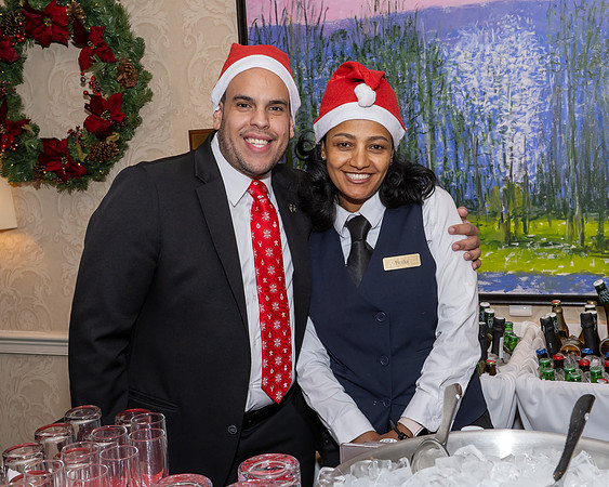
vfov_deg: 34.2
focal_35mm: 44
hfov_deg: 42.0
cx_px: 347
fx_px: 792
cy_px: 244
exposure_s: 1/250
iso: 800
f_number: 8
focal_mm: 26
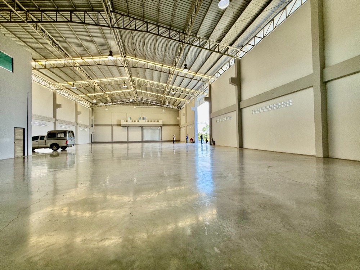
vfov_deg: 85.7
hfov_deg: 102.1
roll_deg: +0.6
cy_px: 135
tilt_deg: +1.1
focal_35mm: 14
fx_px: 146
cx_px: 180
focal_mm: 2.22
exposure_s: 1/101
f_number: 2.2
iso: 64
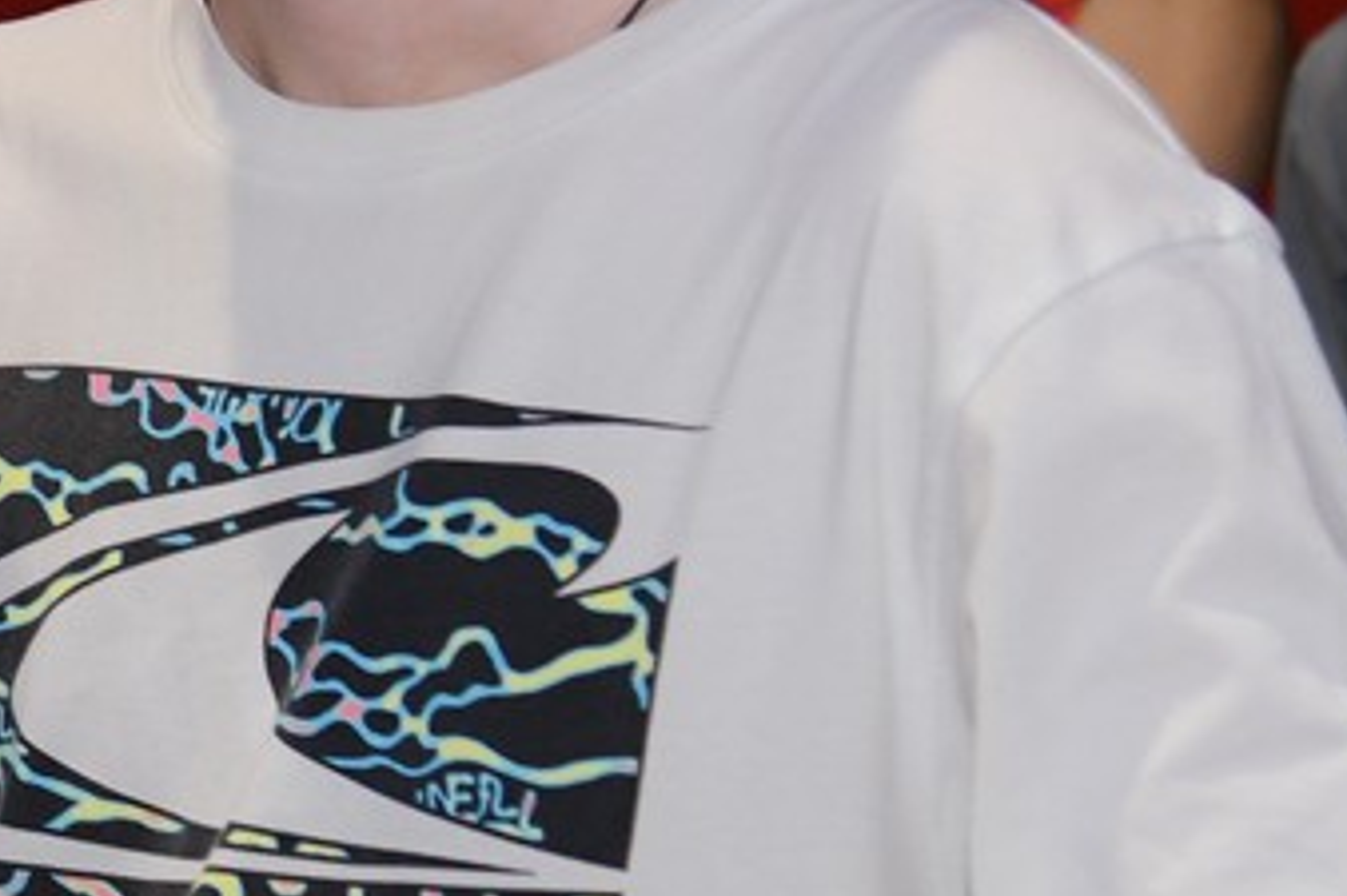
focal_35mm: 222
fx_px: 8302
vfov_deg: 6.2
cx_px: -582
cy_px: 295
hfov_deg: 9.1
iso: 1250
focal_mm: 50
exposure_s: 1/250
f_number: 4
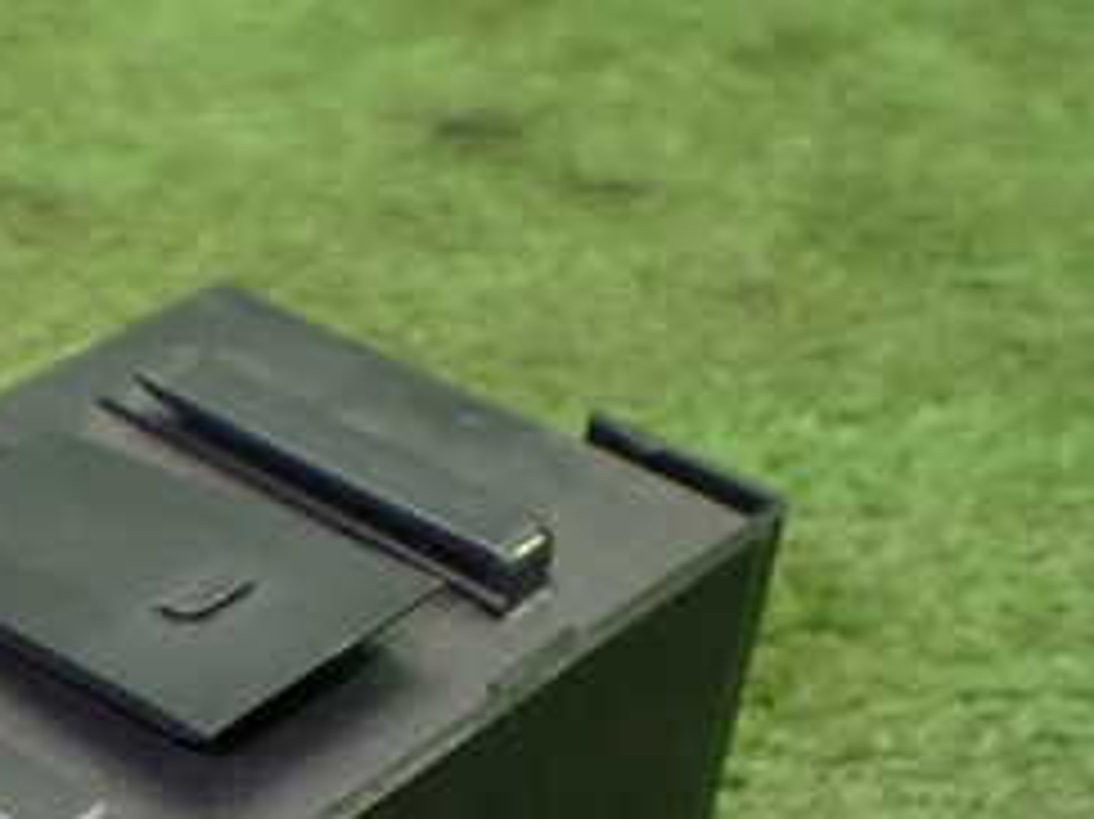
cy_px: 904
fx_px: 2338
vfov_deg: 19.1
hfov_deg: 25.1
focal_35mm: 74
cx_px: 0
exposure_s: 1/125
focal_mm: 5.4
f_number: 2.3
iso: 800
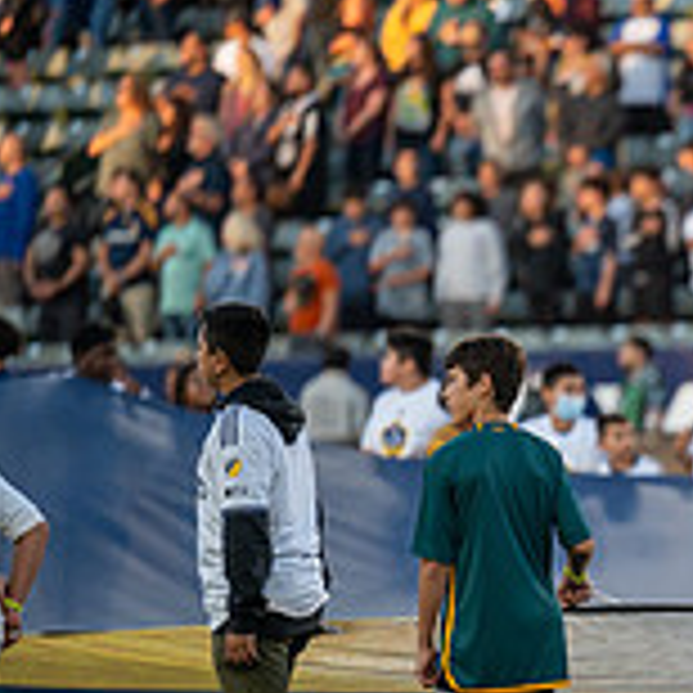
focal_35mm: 639
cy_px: 562
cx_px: 1120
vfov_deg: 2.7
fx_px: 14473
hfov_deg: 2.7
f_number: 2.8
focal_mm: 200
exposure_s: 1/800
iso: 560
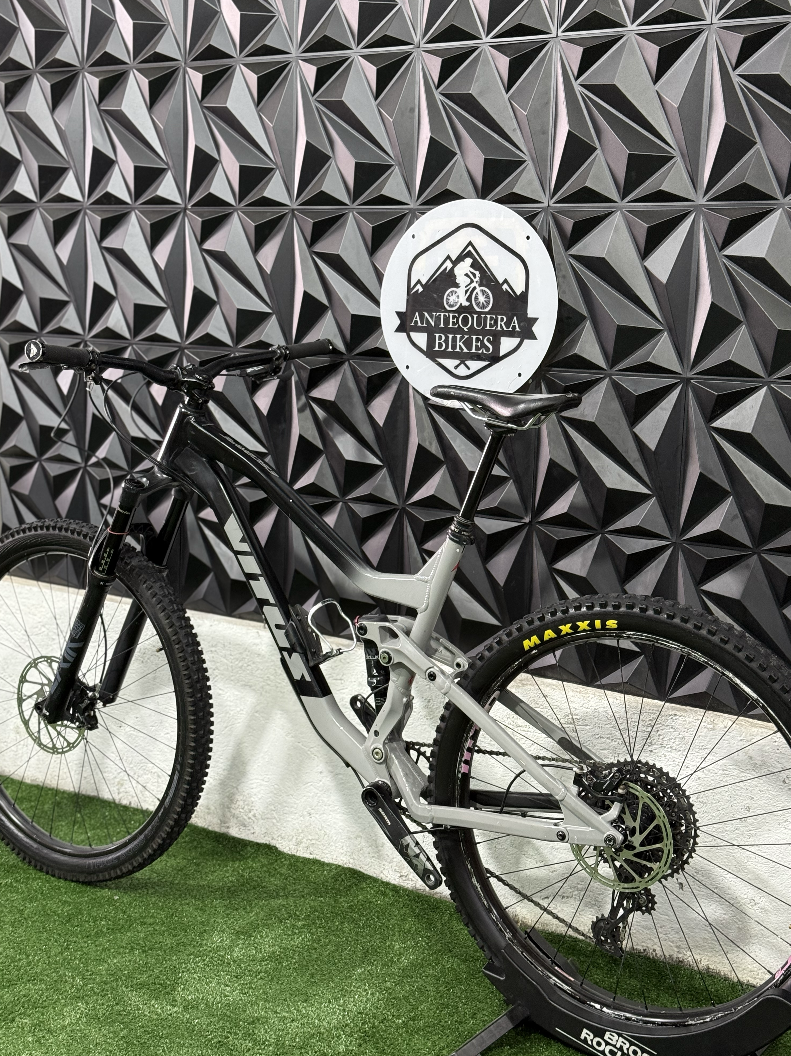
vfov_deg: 38.9
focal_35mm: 49
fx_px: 1493
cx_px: 397
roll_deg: -2.6
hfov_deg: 29.7
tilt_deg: -7.4
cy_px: 523
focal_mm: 6.76
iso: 200
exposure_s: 1/60
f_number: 1.78
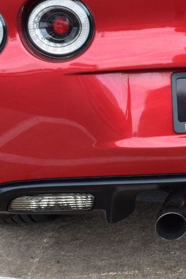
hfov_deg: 15.7
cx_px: 234
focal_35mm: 83
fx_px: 643
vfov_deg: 24.5
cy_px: 141
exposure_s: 1/60
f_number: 8
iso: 400
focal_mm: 24
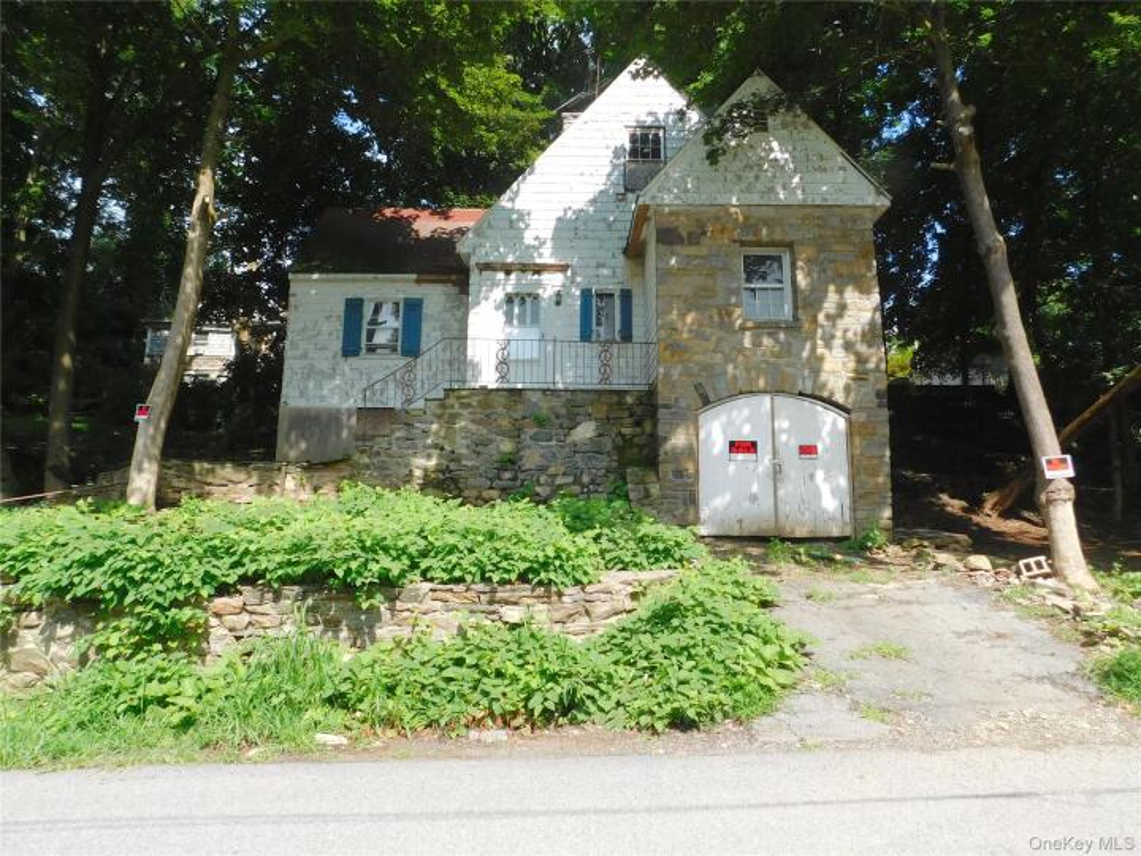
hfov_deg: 73.9
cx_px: 570
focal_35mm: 23
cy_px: 428
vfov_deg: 58.9
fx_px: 758
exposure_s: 1/800
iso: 125
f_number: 3
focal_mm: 4
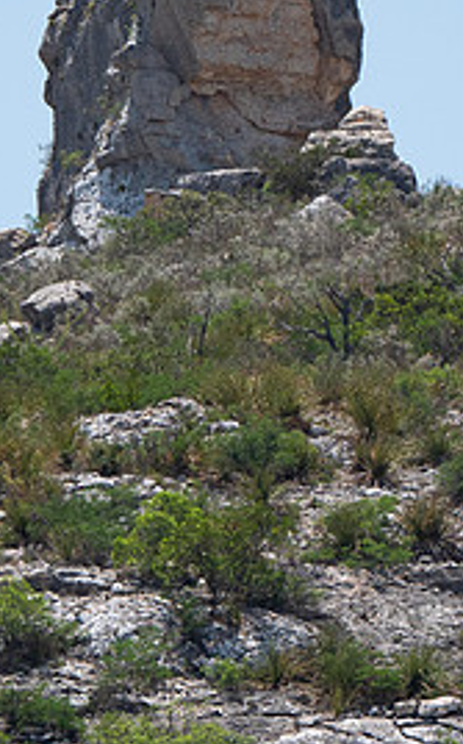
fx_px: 21710
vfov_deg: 2.0
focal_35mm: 1073
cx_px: 471
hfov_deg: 1.2
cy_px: 259
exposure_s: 1/1250
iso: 200
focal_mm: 173
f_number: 5.6
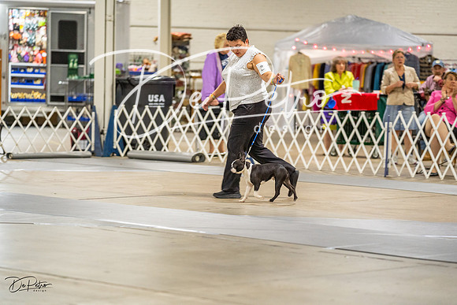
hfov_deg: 16.5
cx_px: 228
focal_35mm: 124
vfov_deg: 11.1
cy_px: 152
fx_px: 1574
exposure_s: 1/160
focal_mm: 124
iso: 2500
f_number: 2.8
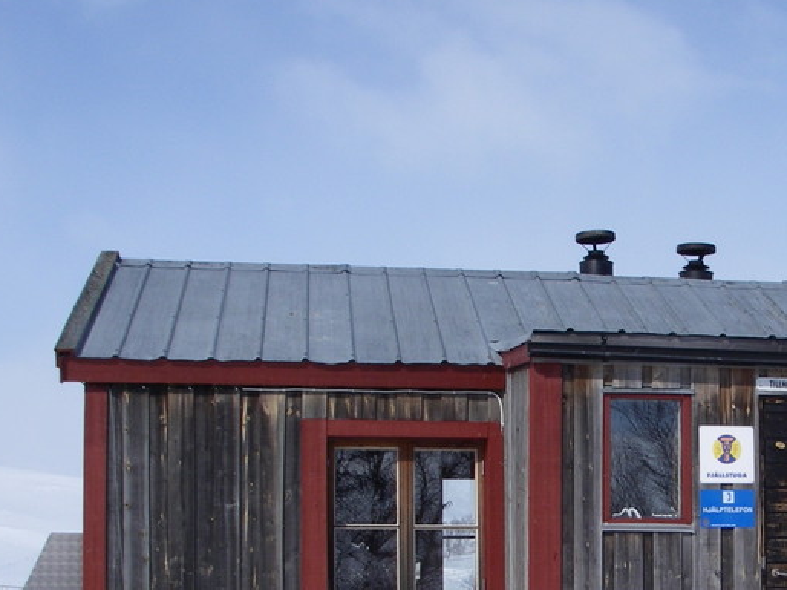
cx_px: 665
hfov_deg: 26.7
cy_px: 492
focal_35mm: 71
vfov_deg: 20.4
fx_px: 1613
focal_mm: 6.3
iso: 80
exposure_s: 1/640
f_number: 6.6
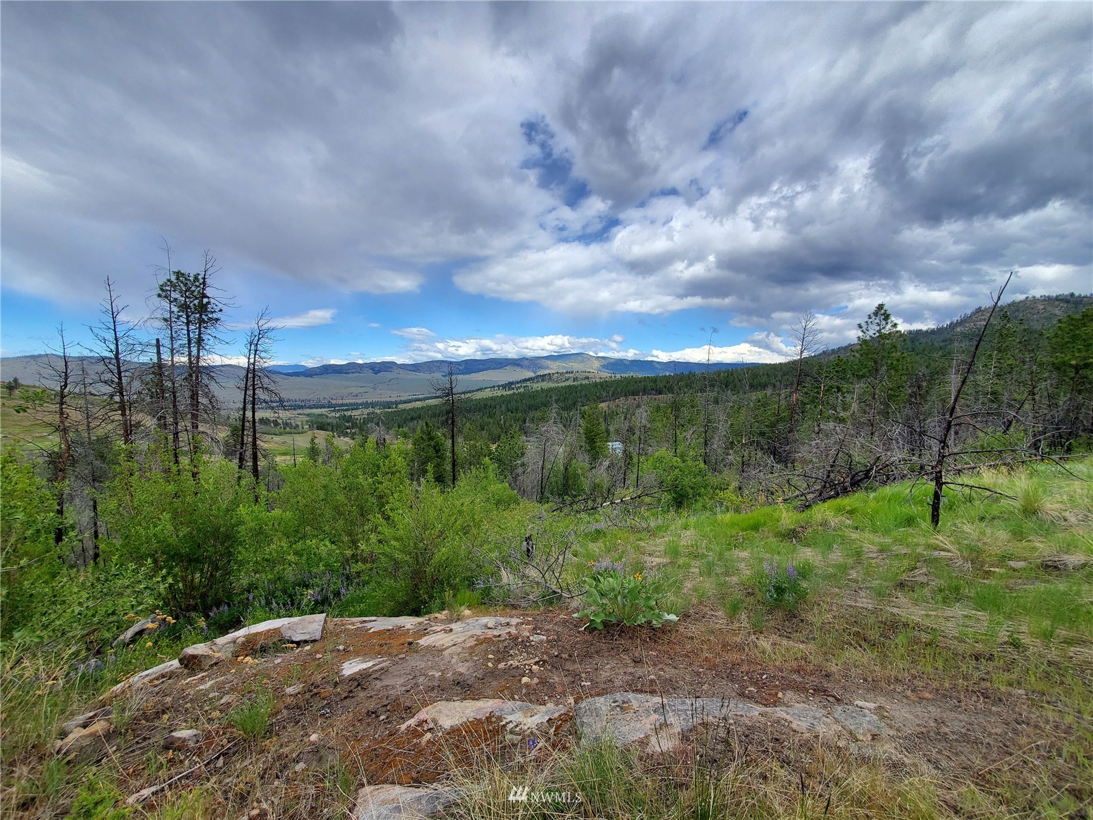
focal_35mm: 13
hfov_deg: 106.2
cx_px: 546
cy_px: 410
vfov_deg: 89.9
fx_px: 410
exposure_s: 1/822
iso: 50
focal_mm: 1.8
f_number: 2.2
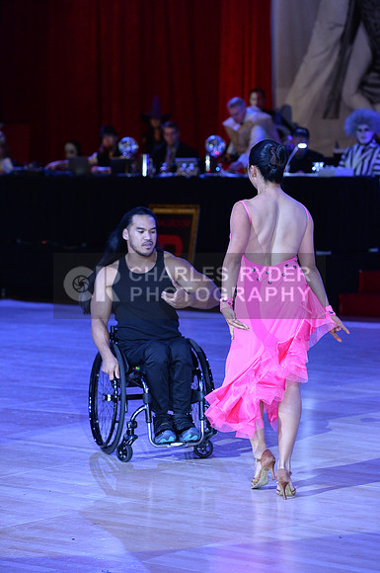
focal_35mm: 135
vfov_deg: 15.2
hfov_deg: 10.1
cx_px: 190
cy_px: 286
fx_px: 2144
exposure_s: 1/250
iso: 2000
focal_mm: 135
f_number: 4.5
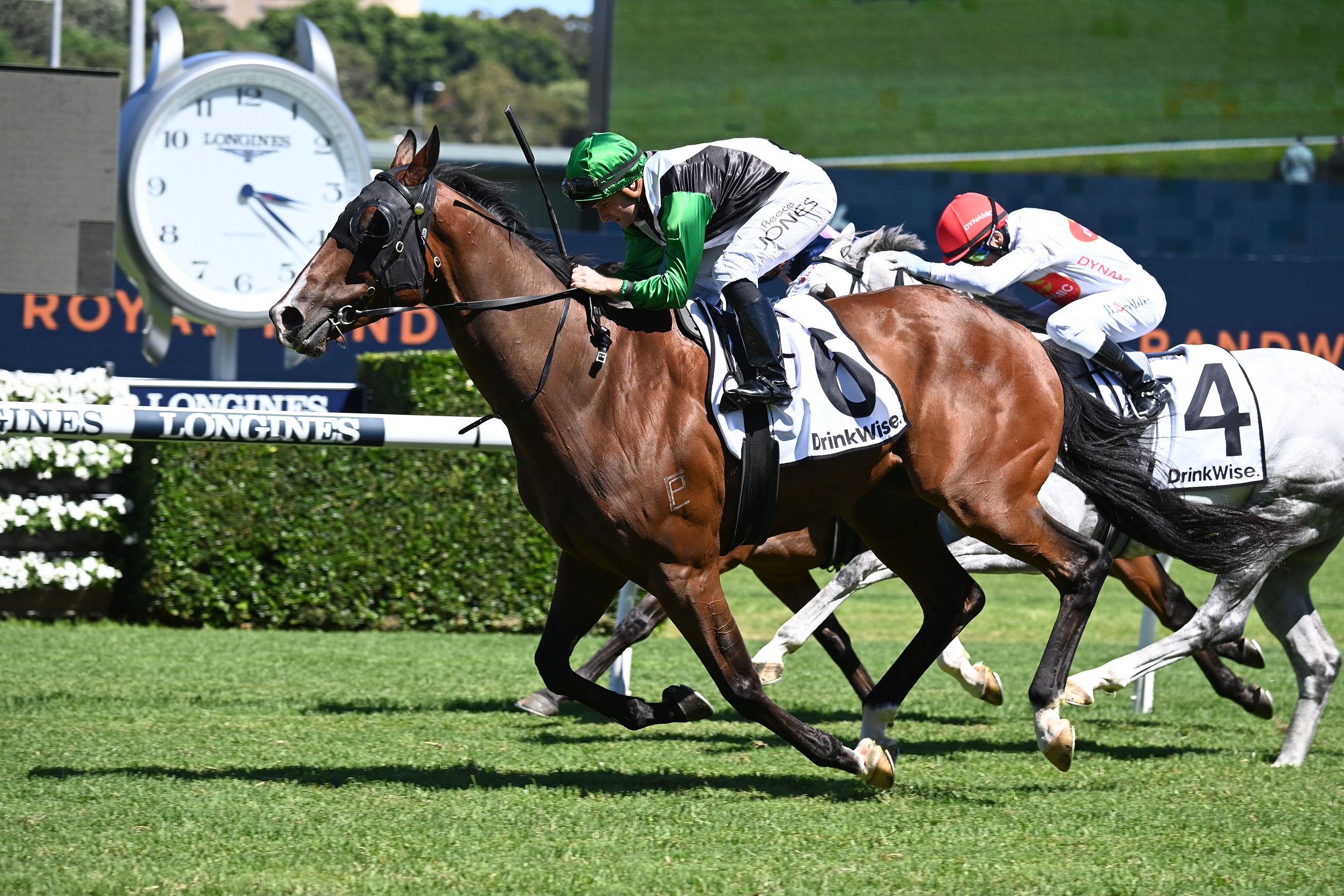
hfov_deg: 12.5
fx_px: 6160
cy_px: 448
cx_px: 672
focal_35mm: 165
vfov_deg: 8.3
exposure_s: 1/1600
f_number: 5
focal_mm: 165
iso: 400
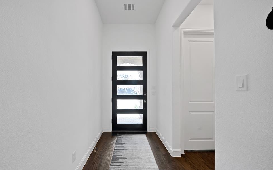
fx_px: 97
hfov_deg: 109.3
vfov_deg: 82.8
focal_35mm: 13
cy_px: 89
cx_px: 129
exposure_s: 1/10
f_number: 9
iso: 640
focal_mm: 12
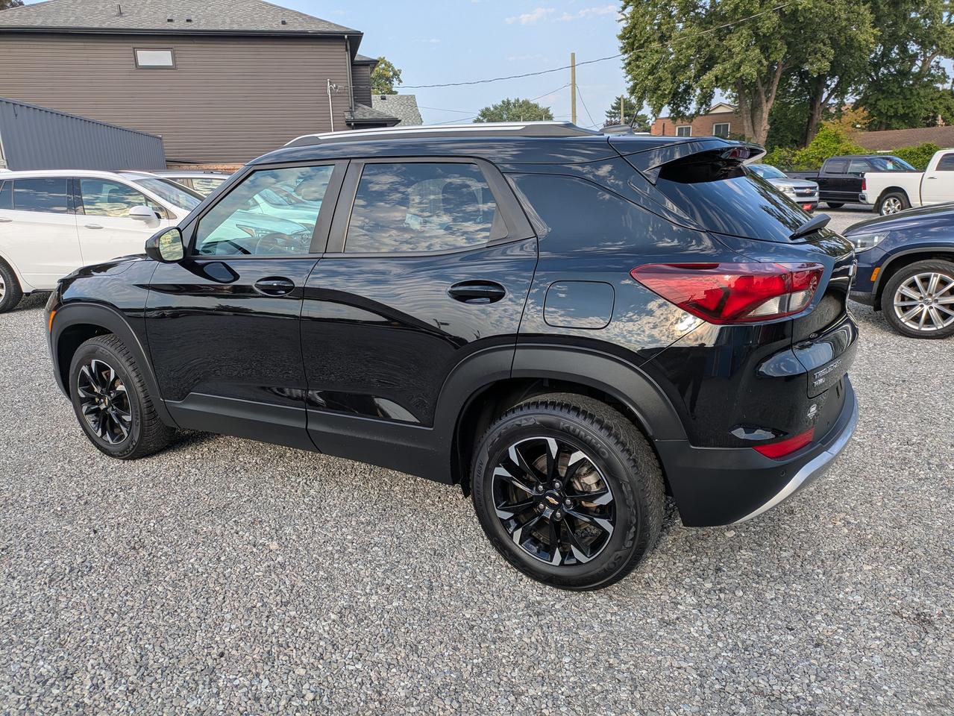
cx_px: 477
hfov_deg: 69.4
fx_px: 689
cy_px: 358
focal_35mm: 25
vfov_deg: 54.9
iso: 43
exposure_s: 1/867
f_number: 1.89
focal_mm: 5.43
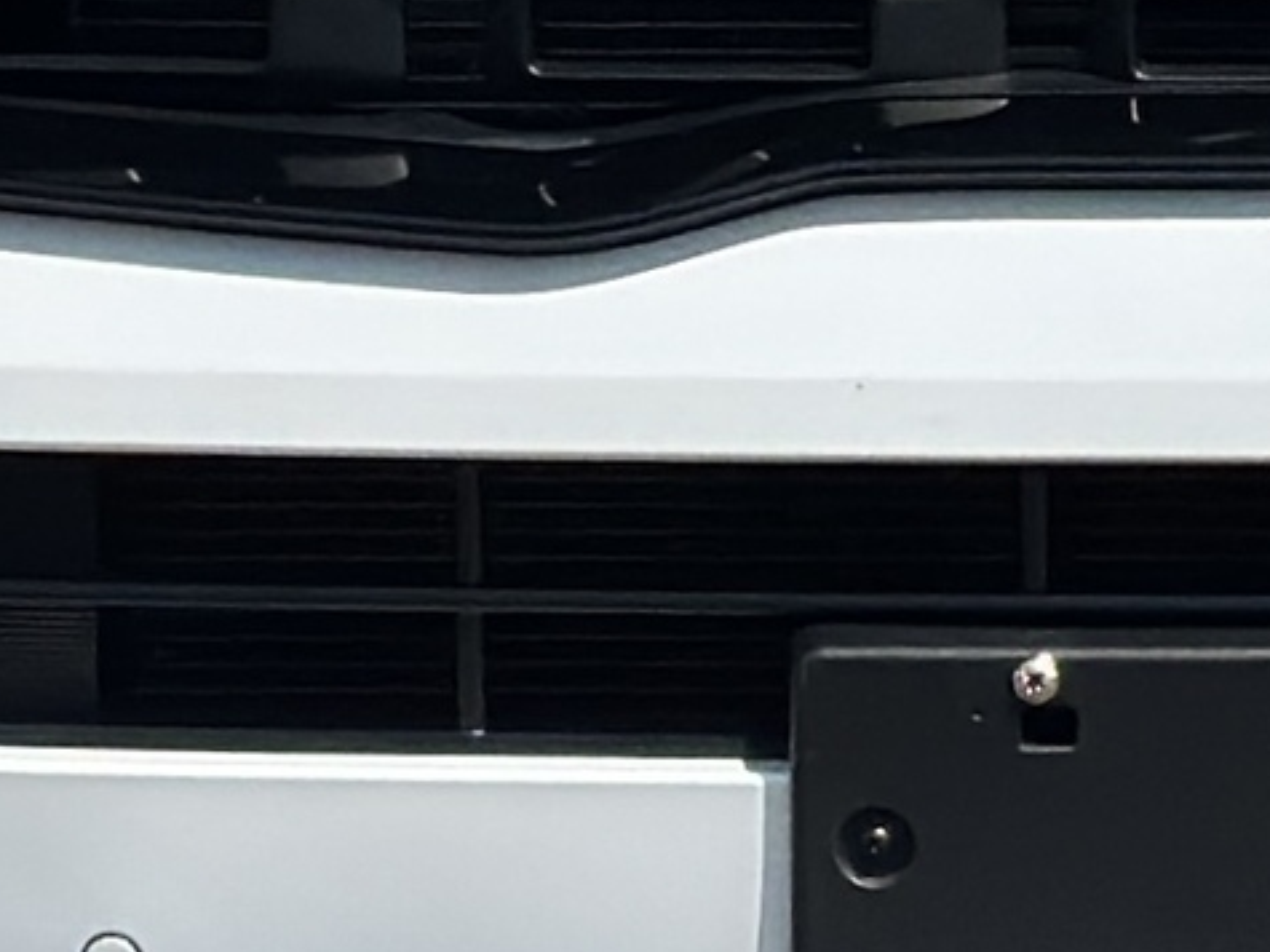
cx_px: 1353
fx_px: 10674
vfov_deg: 5.1
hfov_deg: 6.8
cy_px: -209
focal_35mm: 291
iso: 100
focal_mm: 6.86
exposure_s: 1/12048
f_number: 1.78
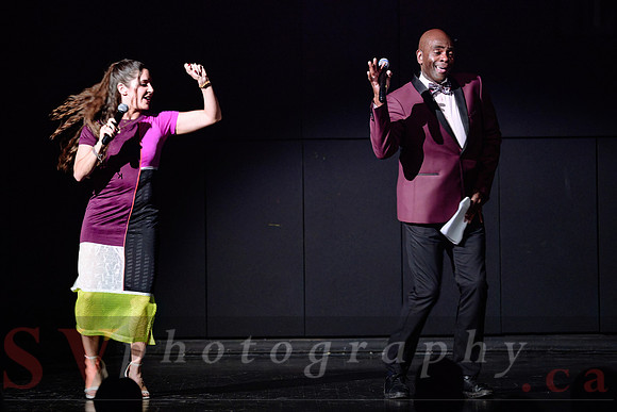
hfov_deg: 11.7
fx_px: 3014
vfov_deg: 7.8
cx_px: 308
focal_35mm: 176
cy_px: 151
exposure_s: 1/80
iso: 1600
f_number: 2.8
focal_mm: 135
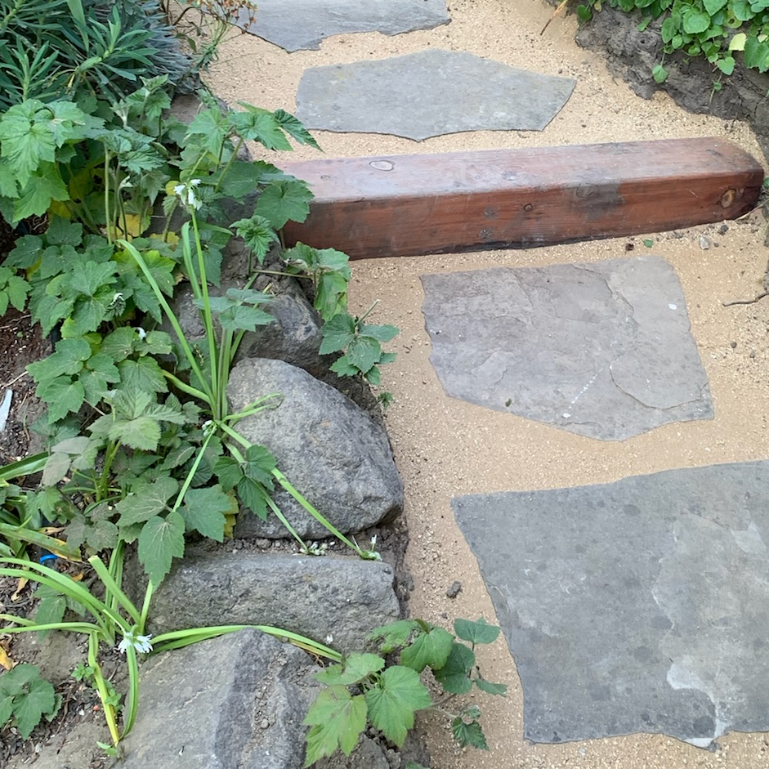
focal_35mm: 50
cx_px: 518
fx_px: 1257
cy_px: 230
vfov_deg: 33.6
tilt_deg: -30.6
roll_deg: -4.1
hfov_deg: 33.7
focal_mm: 4.25
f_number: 1.8
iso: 50
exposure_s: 1/121
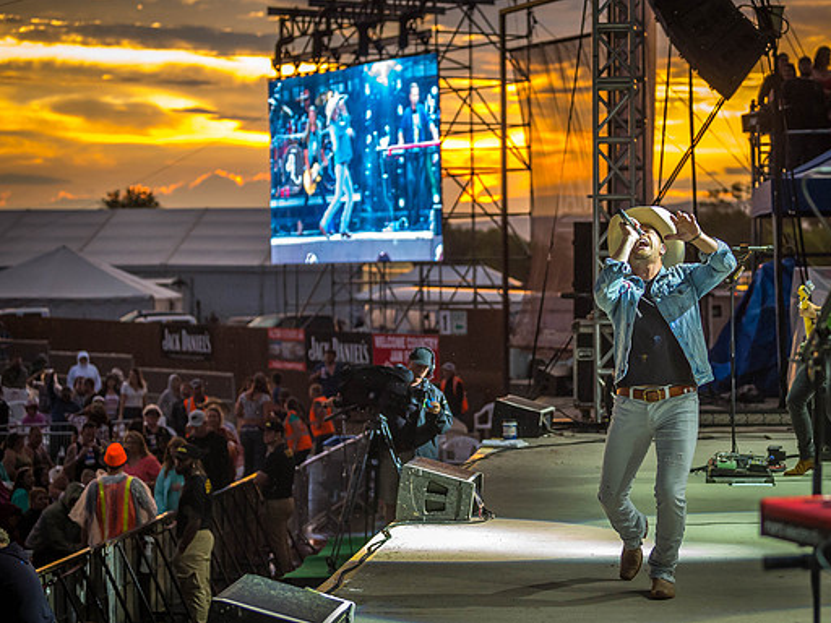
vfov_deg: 16.6
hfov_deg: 21.9
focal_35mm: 89
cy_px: 288
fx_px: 2137
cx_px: 534
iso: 3200
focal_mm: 70
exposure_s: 1/2000
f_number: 2.8
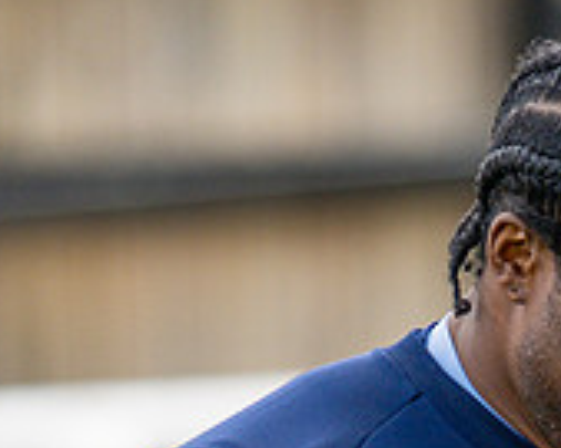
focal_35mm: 903
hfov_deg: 2.1
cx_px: 433
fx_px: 14984
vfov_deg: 1.7
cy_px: 843
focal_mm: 135
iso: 200
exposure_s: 1/3200
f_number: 2
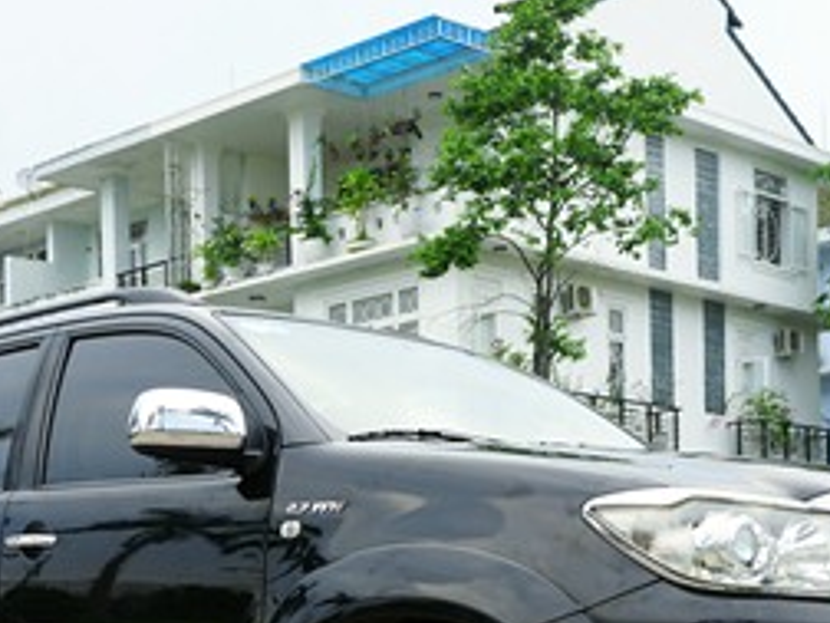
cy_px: 643
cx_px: 382
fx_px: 1702
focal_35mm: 71
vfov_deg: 20.0
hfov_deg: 27.4
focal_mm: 31
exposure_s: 1/80
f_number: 7.1
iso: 100
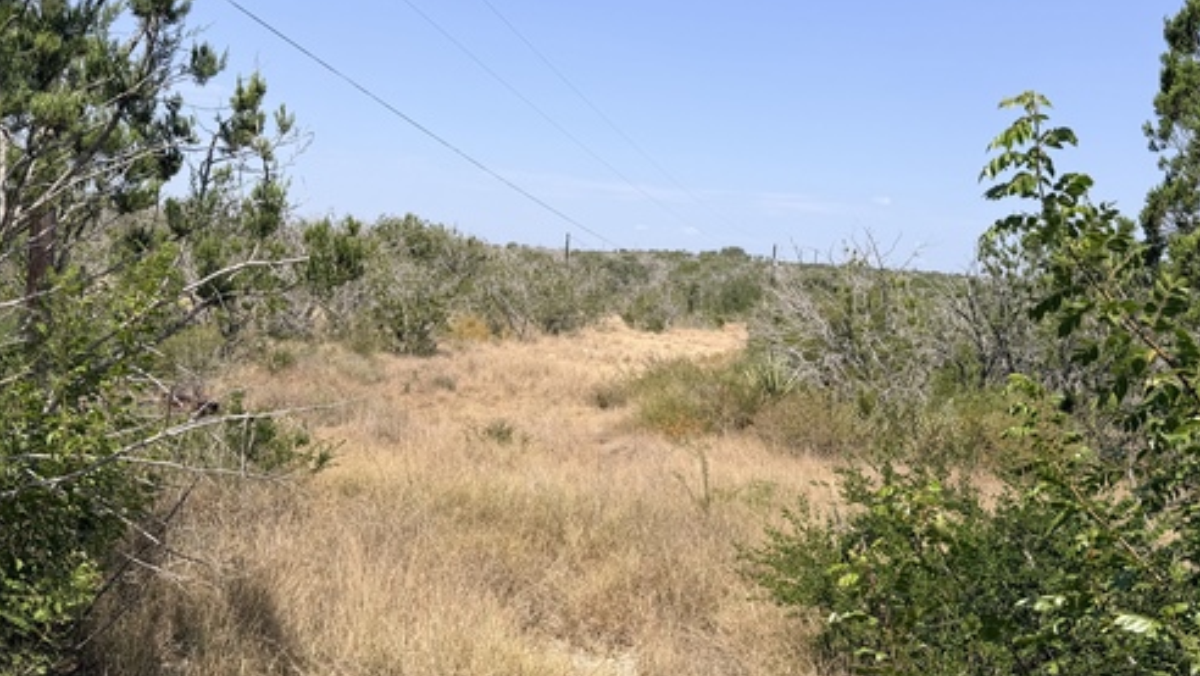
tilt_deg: -0.8
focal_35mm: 34
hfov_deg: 58.0
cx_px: 632
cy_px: 286
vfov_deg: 34.6
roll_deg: -3.1
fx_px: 1082
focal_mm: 6.76
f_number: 1.78
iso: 80
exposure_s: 1/5319
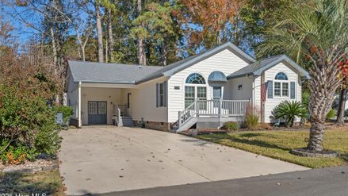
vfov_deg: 37.6
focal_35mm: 31
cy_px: 76
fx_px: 286
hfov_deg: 62.5
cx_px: 189
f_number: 8
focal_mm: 26
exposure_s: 1/250
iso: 200
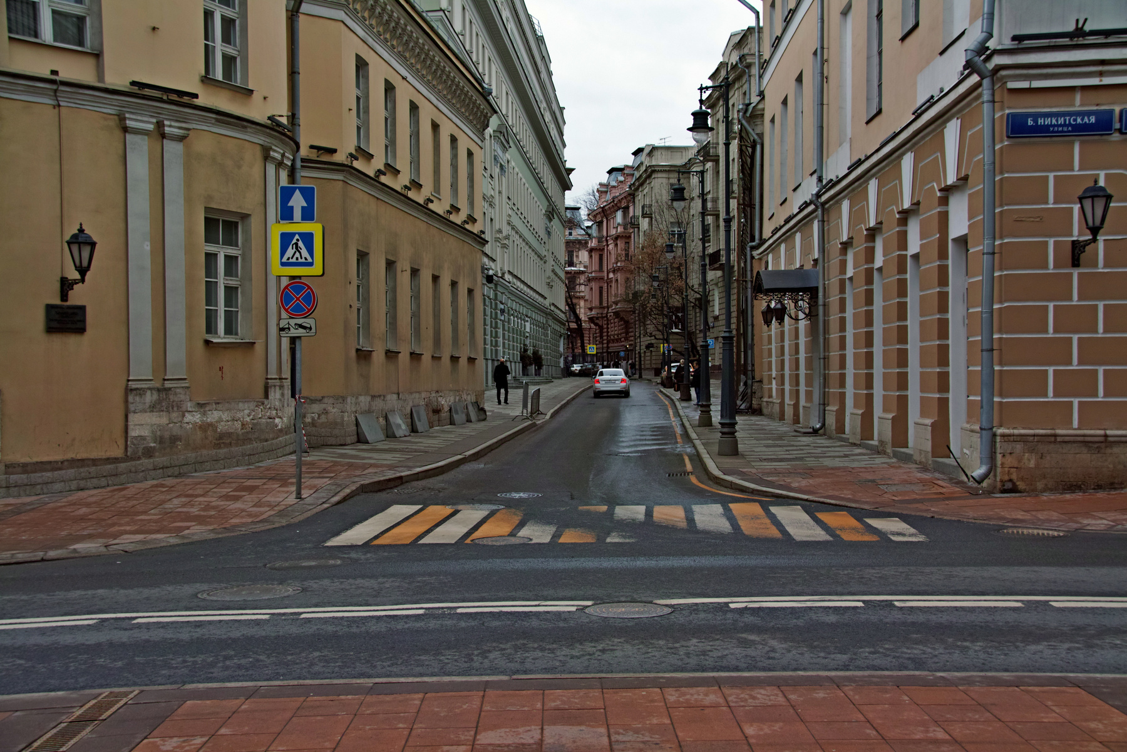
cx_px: 564
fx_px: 1362
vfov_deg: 30.8
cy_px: 376
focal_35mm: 44
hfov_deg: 45.0
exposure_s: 1/60
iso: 100
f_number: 5
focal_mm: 29
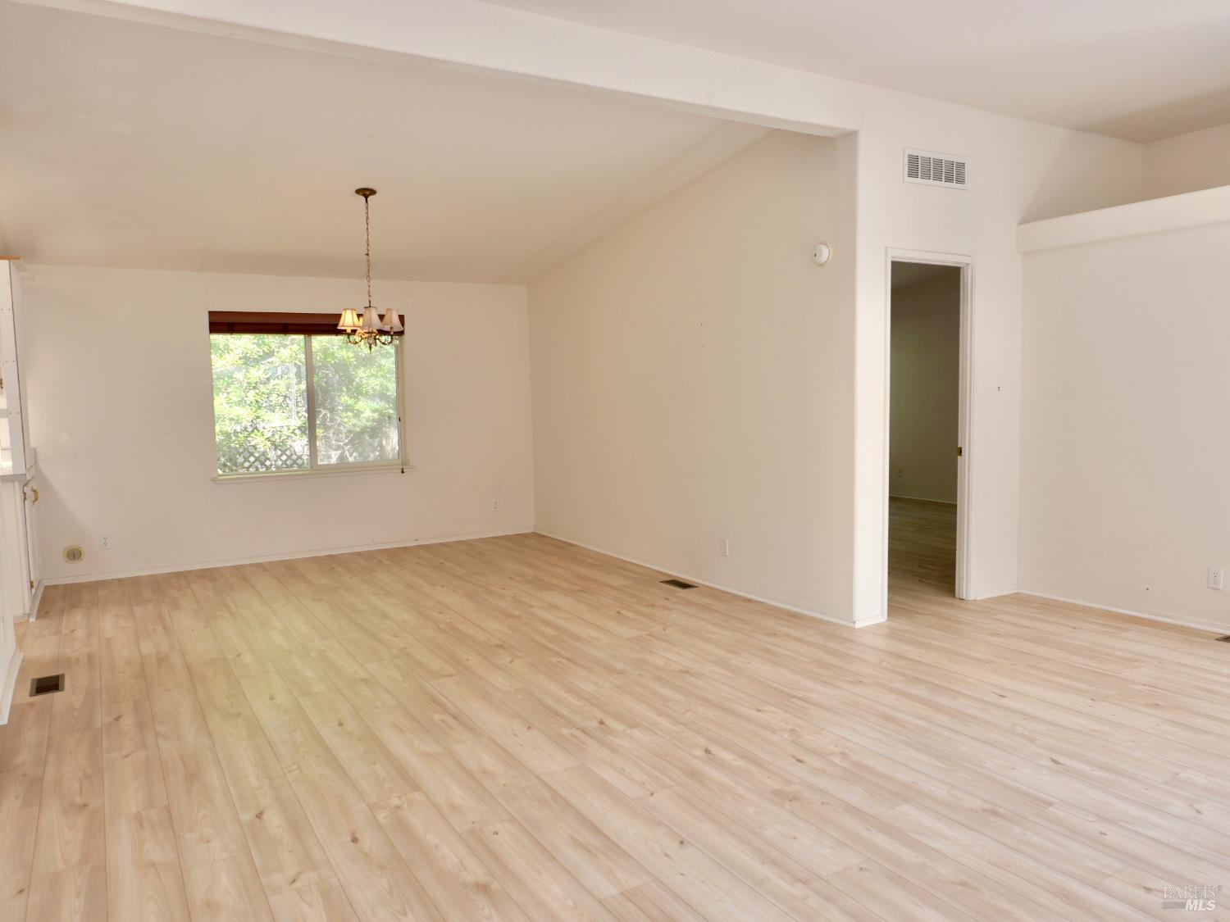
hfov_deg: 71.6
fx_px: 853
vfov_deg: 56.8
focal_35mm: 24
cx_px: 615
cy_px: 461
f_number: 2.8
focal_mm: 10.9
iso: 200
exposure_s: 1/125
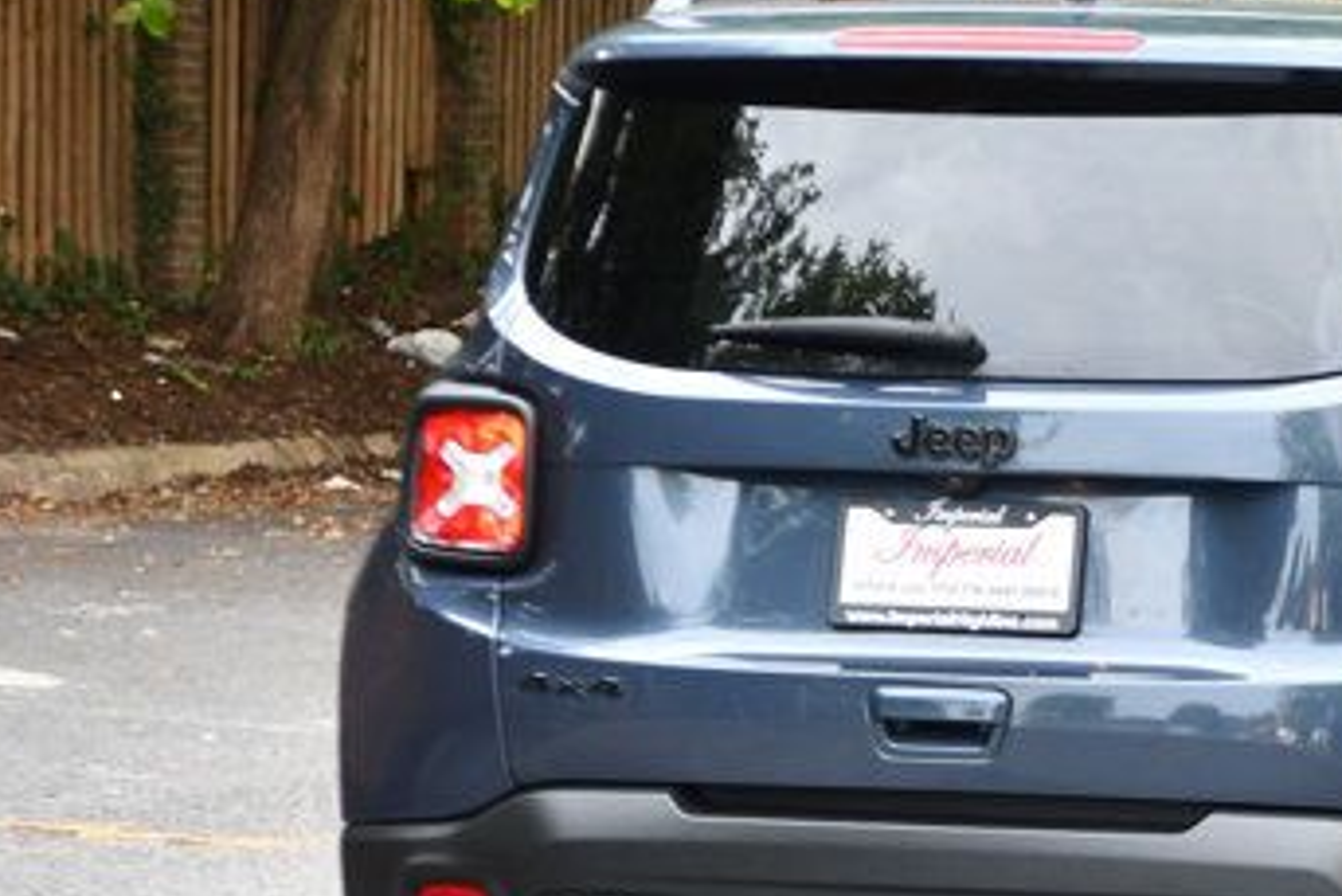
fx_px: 8130
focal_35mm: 218
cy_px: 589
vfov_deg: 6.3
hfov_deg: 9.4
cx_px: 1213
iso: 450
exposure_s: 1/250
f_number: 4.8
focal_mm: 78
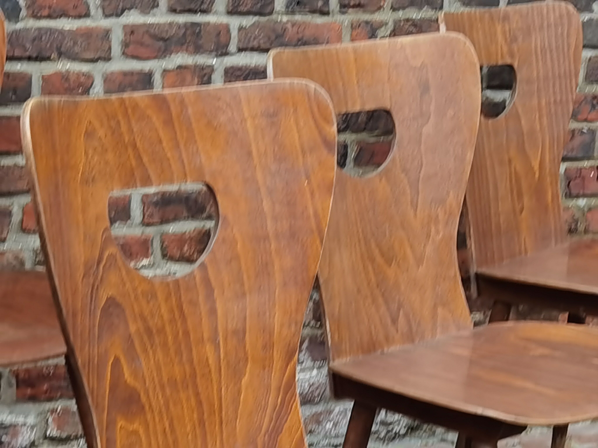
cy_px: 224
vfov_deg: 15.9
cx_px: 299
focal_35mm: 93
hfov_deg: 21.1
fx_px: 1607
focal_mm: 6.71
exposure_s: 1/100
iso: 50
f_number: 1.9
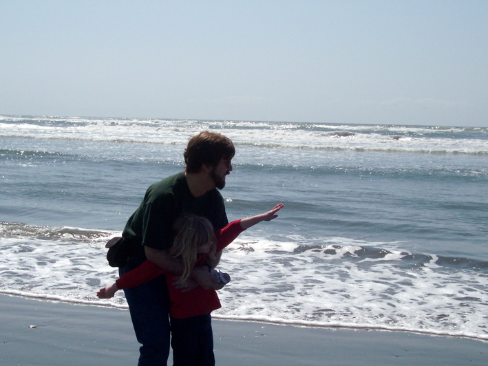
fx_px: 1001
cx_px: 230
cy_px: 190
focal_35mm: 71
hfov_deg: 27.4
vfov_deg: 20.7
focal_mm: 13.3
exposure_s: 1/1000
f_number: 5.6
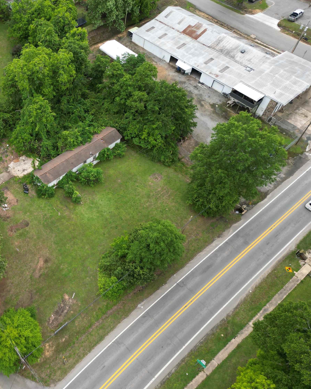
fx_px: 368
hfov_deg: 43.2
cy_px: 199
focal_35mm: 32
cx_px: 54
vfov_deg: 55.7
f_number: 1.7
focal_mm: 6.72
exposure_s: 1/725
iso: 120
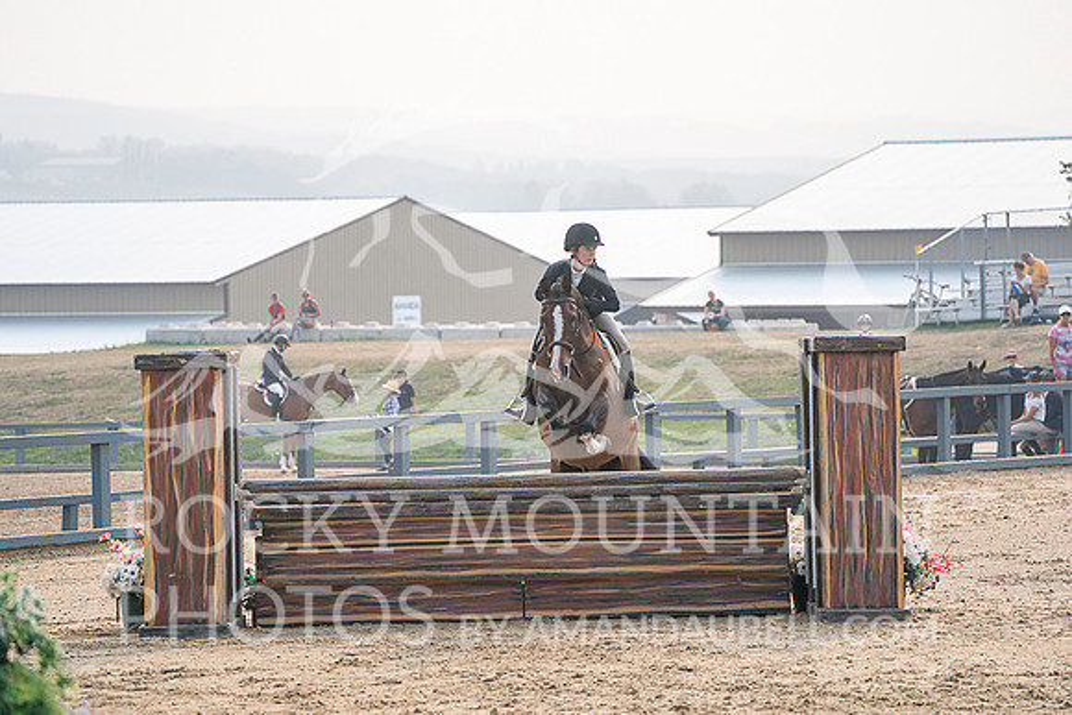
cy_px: 358
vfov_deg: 6.6
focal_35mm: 209
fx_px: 6225
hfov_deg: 9.8
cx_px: 536
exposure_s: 1/1000
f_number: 5.6
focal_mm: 209
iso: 500
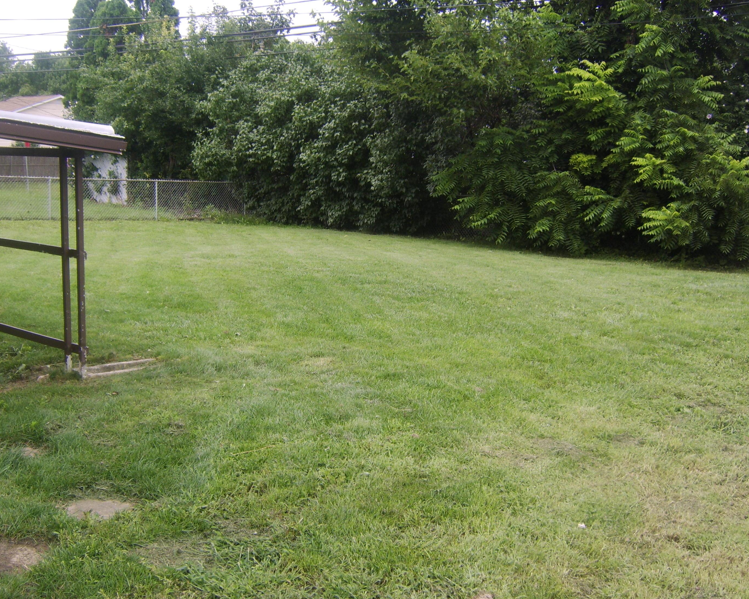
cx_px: 353
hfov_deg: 54.2
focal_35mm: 33
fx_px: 732
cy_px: 294
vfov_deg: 44.5
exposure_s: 1/324
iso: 71
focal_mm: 8.13
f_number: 4
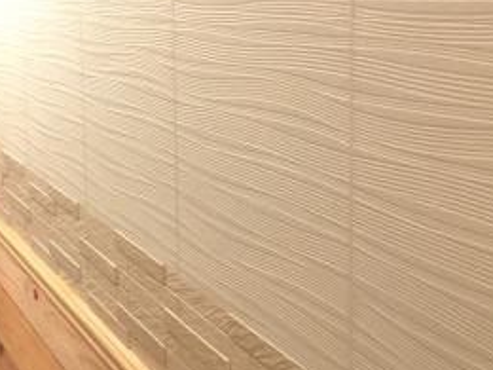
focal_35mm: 50
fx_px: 712
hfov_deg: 38.2
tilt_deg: -6.5
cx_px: 262
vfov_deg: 28.5
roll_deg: -0.5
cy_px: 78
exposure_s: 1/33
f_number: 2.2
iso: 200
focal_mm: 4.15
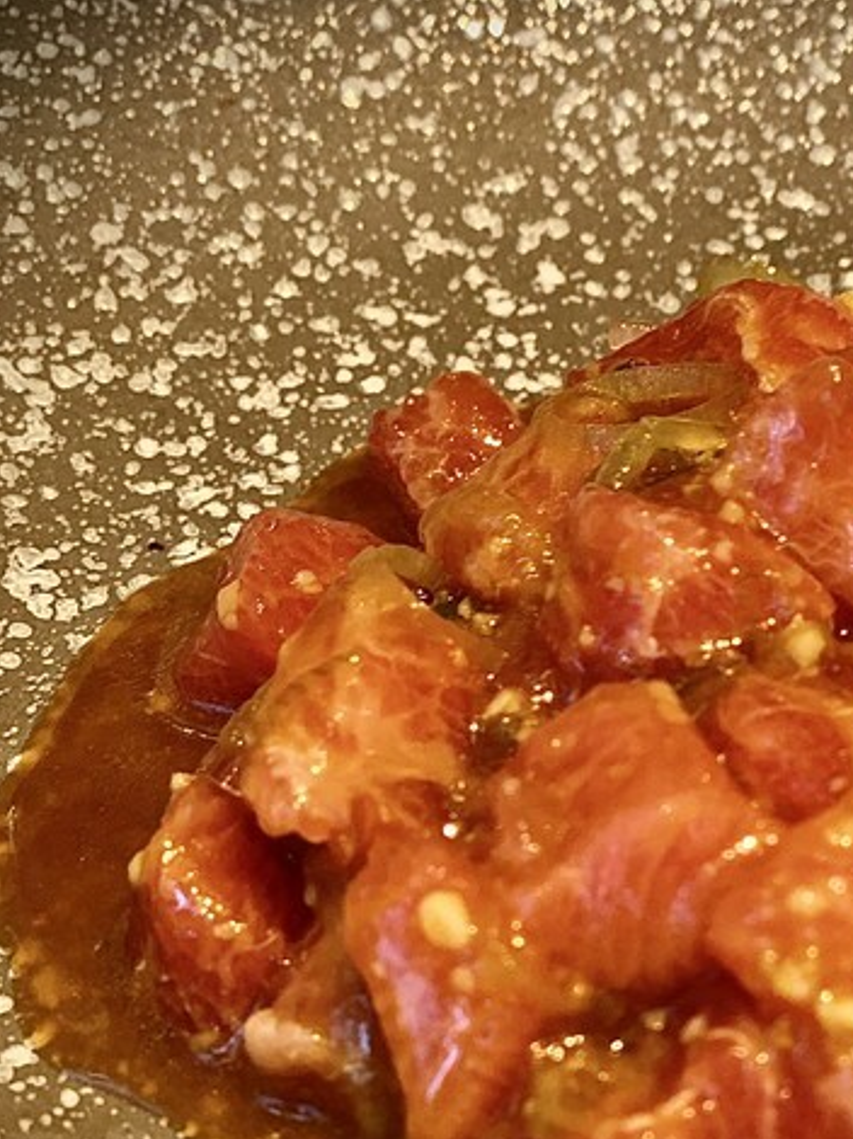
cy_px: 766
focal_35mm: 85
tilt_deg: -42.4
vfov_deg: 22.9
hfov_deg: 17.2
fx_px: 2795
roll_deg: +3.6
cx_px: 657
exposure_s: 1/33
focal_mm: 6
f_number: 2
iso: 250
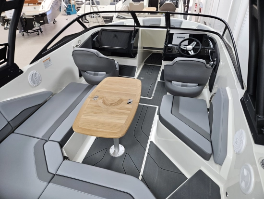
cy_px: 100
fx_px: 175
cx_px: 132
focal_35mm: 23
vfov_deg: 58.9
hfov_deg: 73.9
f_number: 1.8
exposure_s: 1/100
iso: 200
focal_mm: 5.4
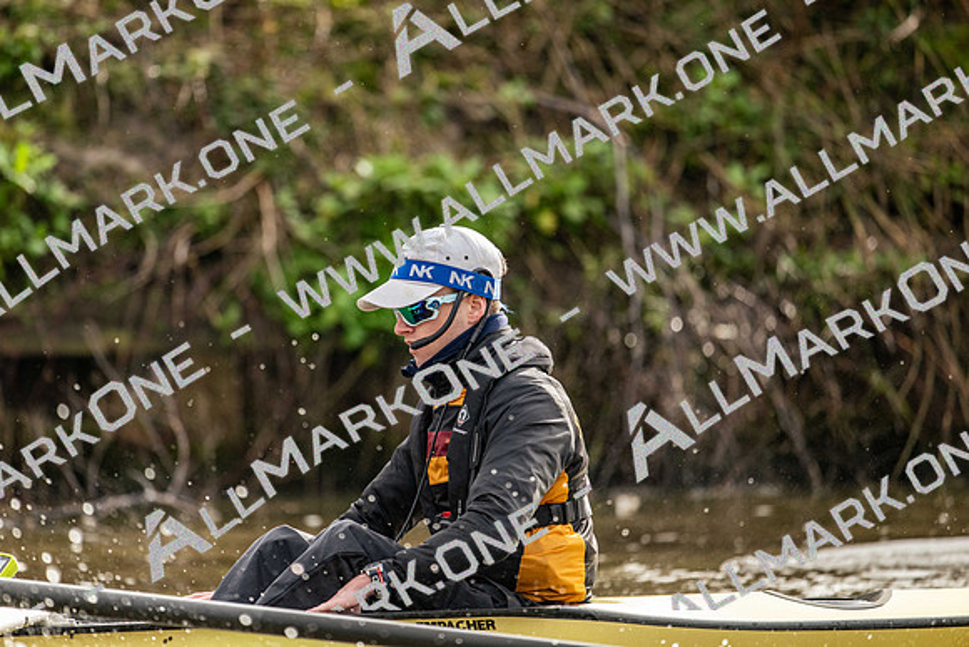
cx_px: 484
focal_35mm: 400
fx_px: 10769
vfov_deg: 3.4
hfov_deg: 5.2
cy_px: 324
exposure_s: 1/1600
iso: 720
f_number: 4.5
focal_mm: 400
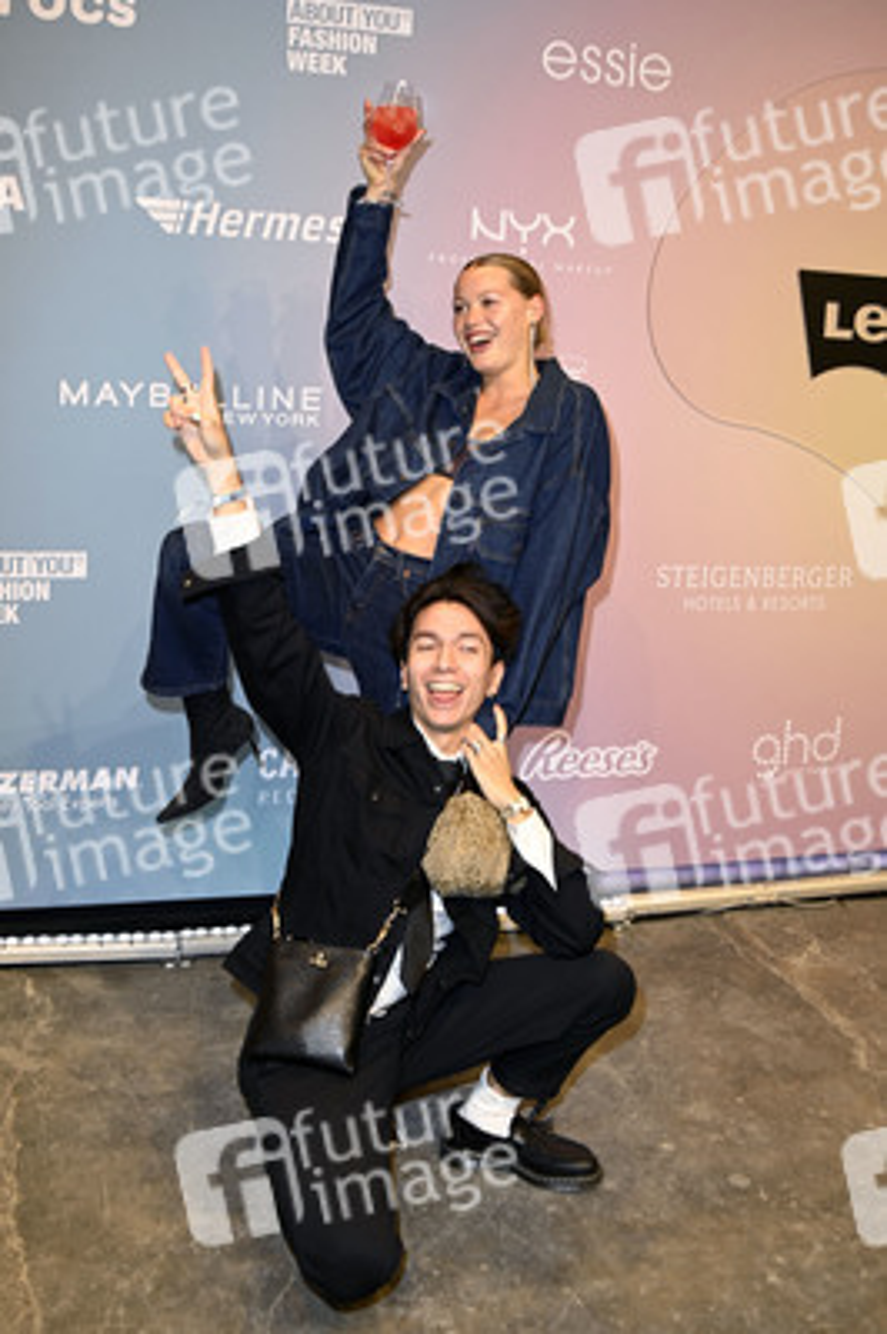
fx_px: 1185
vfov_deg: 58.8
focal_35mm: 32
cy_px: 667
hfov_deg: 41.0
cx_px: 444
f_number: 5.6
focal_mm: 32
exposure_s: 1/160
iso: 400
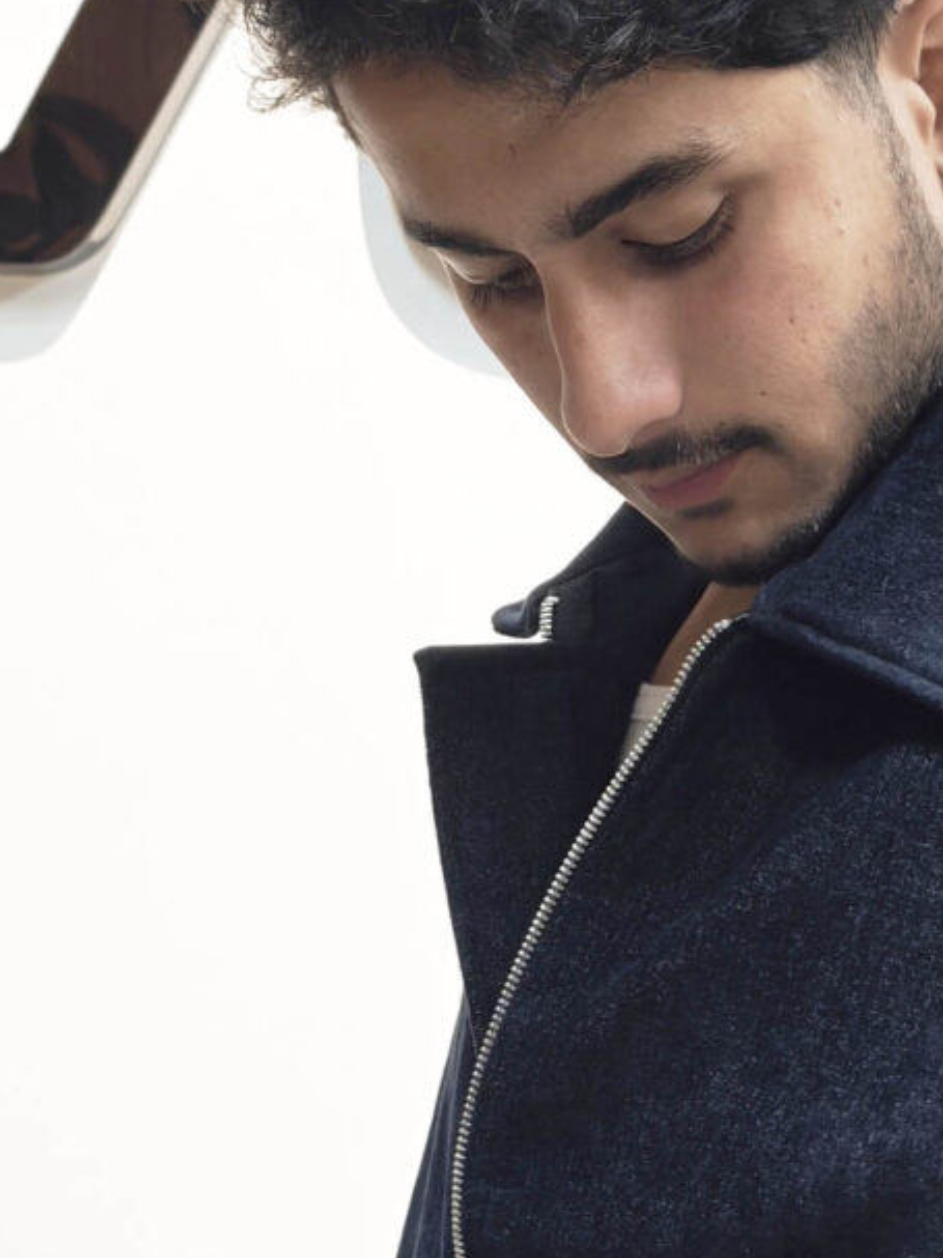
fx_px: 3525
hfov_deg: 14.5
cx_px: 1285
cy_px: 1032
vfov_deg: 20.0
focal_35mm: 97
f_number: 1.67
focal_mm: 6.62
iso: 80
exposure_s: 1/50
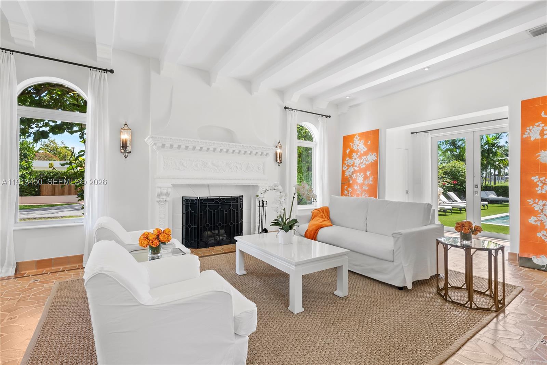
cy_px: 182
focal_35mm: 16
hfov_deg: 96.7
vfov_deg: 73.8
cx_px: 274
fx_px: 243
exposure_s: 1/13
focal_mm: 16
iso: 400
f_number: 8
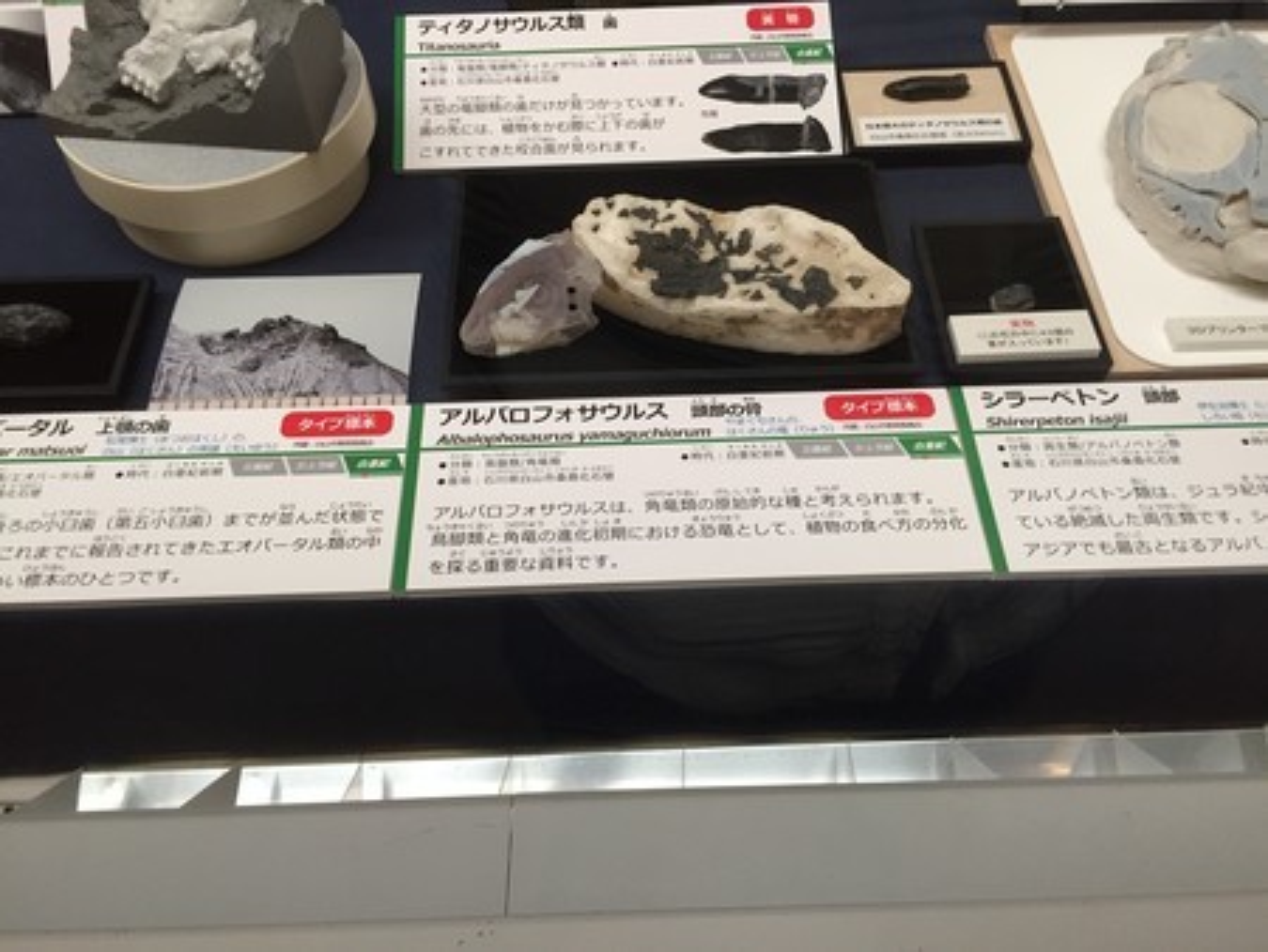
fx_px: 1063
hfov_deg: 61.6
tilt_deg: -54.8
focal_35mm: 29
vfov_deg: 48.3
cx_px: 634
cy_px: 476
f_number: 2.2
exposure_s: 1/33
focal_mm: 4.15
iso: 80
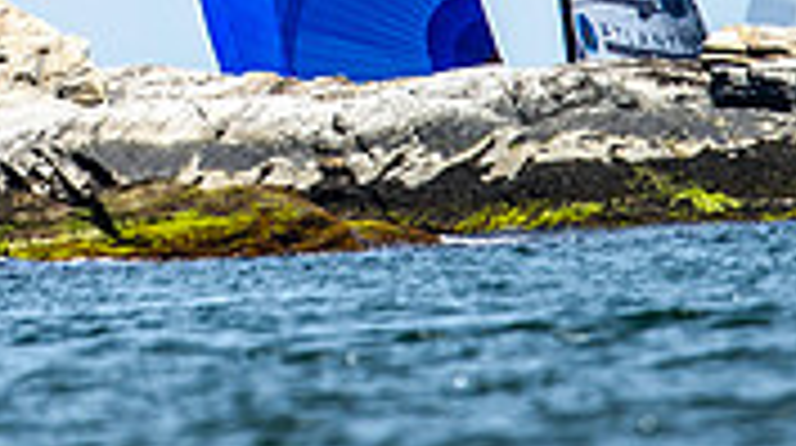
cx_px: -157
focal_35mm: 2060
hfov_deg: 1.1
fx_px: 43421
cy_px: -333
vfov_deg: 0.6
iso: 400
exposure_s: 1/2500
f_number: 5.6
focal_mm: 600
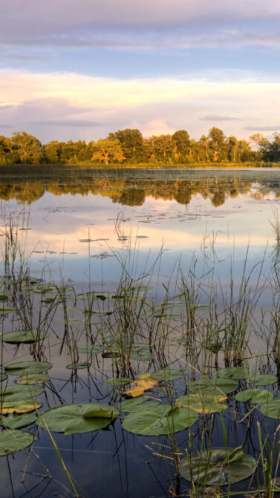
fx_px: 634
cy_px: 248
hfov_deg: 24.1
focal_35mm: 48
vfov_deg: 42.9
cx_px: 261
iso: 100
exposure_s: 1.1
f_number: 18
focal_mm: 20
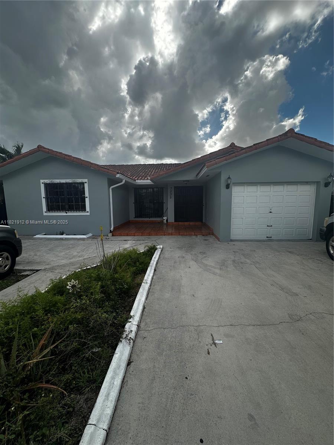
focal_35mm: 14
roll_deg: +0.2
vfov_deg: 102.1
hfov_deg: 85.7
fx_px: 180
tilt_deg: -5.6
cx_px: 167
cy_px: 222
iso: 50
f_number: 2.2
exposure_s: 1/1715
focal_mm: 2.22
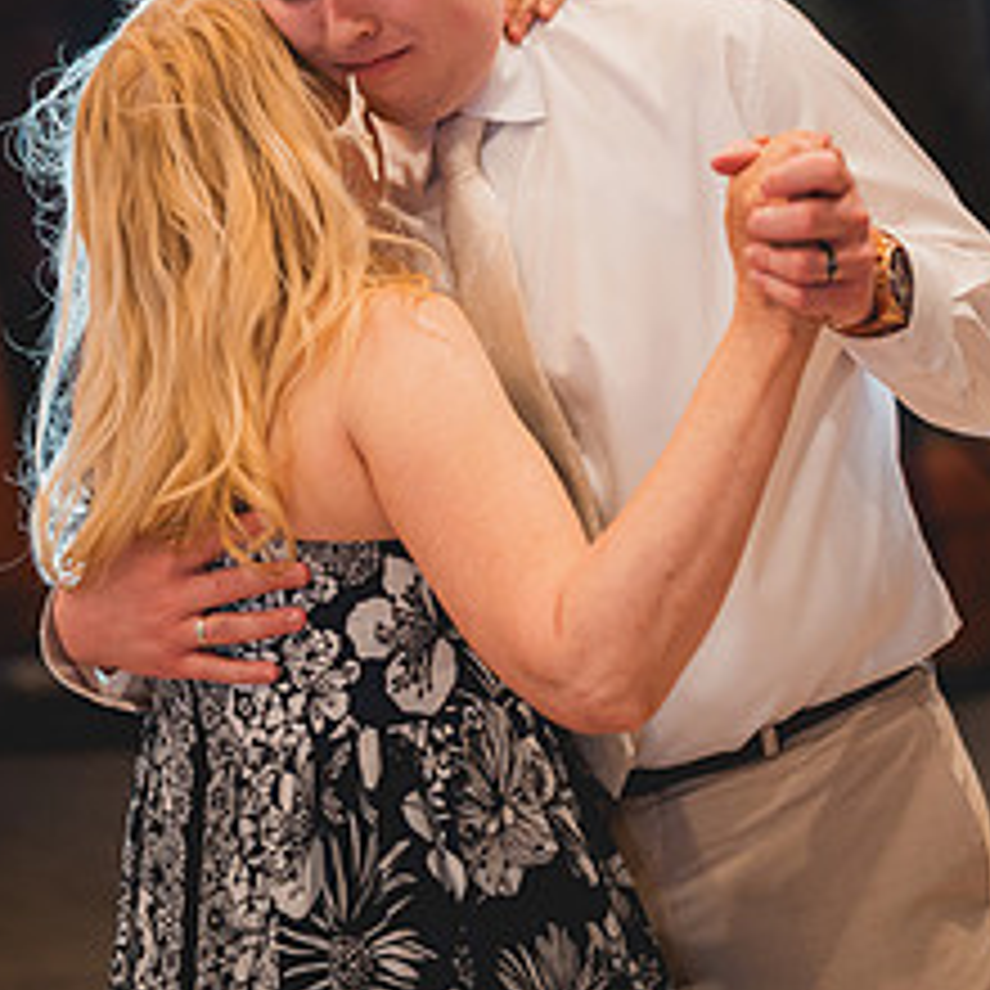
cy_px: 58
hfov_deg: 19.9
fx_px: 2815
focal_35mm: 87
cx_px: 544
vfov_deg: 19.5
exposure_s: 1/400
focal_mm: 50
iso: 1250
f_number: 1.4
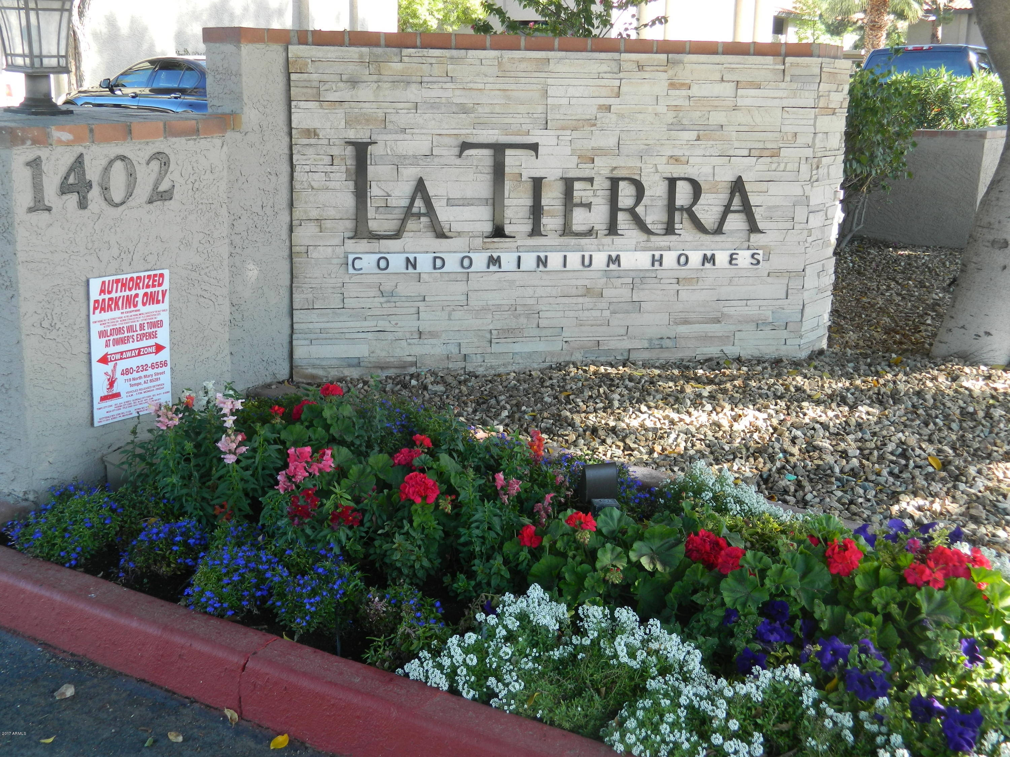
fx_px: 1196
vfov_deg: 35.1
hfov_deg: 45.8
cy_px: 378
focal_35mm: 41
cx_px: 505
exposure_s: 1/60
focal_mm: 7.3
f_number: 3.5
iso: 80
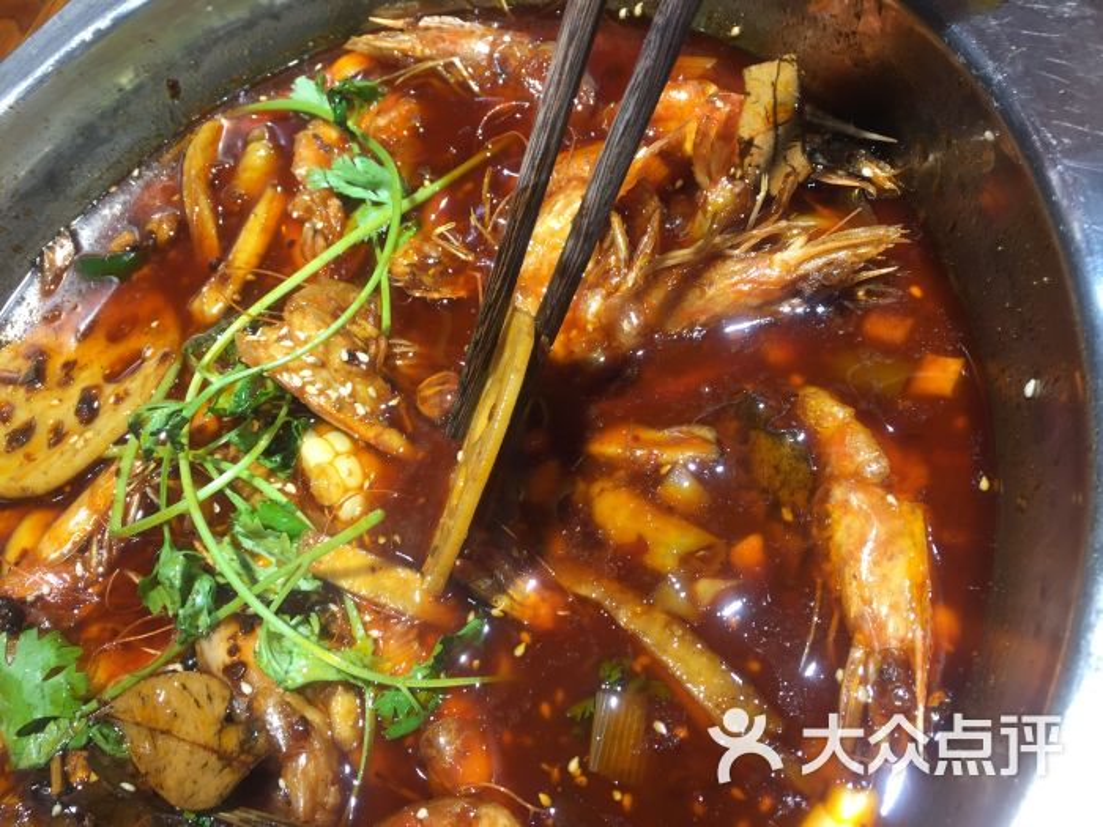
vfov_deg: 48.2
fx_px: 924
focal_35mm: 29
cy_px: 414
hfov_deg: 61.7
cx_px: 552
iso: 32
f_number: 2.2
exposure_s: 1/100
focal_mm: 4.15
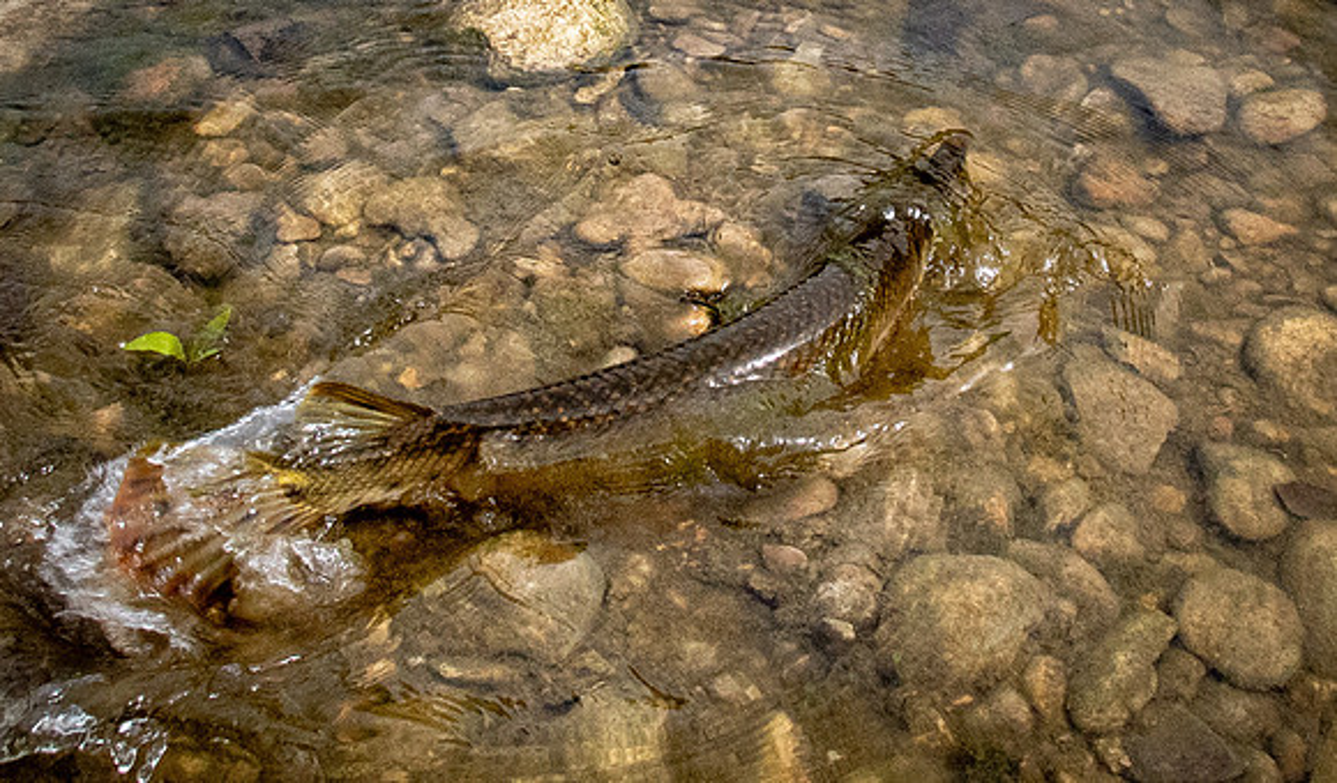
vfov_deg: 24.6
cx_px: 753
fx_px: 1762
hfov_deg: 41.5
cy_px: 139
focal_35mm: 49
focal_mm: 4.5
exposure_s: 1/500
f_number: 8
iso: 200
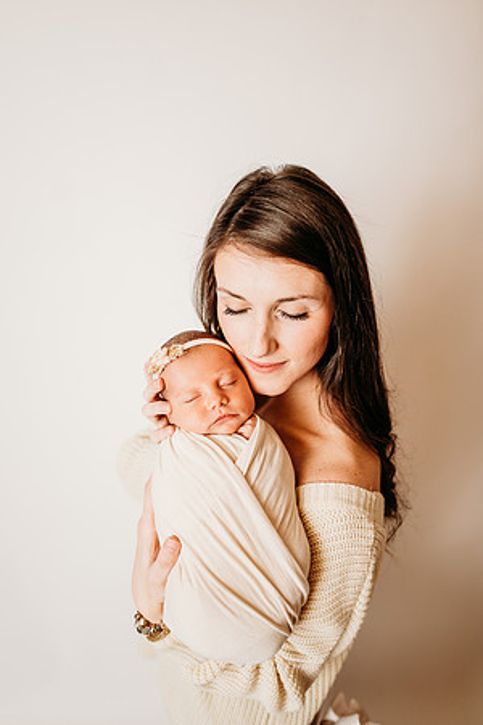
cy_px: 362
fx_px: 483
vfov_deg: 73.7
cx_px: 242
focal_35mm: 24
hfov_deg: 53.1
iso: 100
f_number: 2.2
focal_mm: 24
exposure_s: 1/200
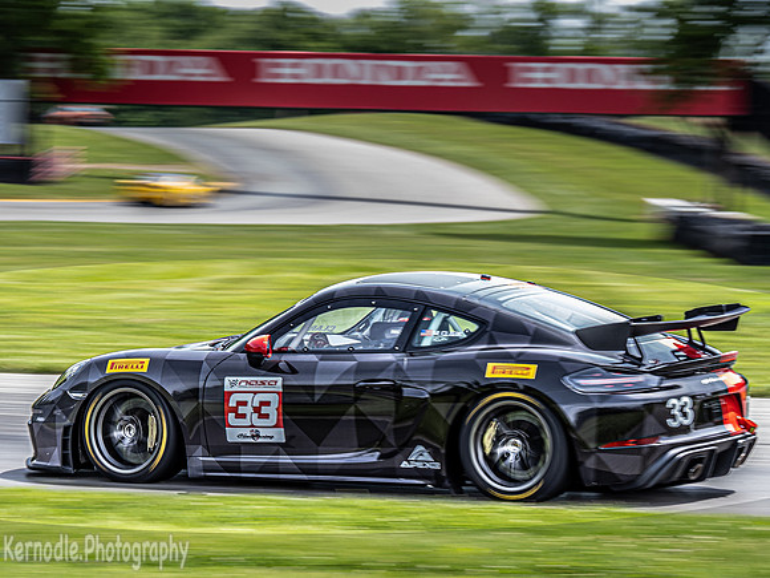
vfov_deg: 8.8
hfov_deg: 11.7
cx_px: 408
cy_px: 306
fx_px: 3770
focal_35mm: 169
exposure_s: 1/125
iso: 100
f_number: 6.3
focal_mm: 80
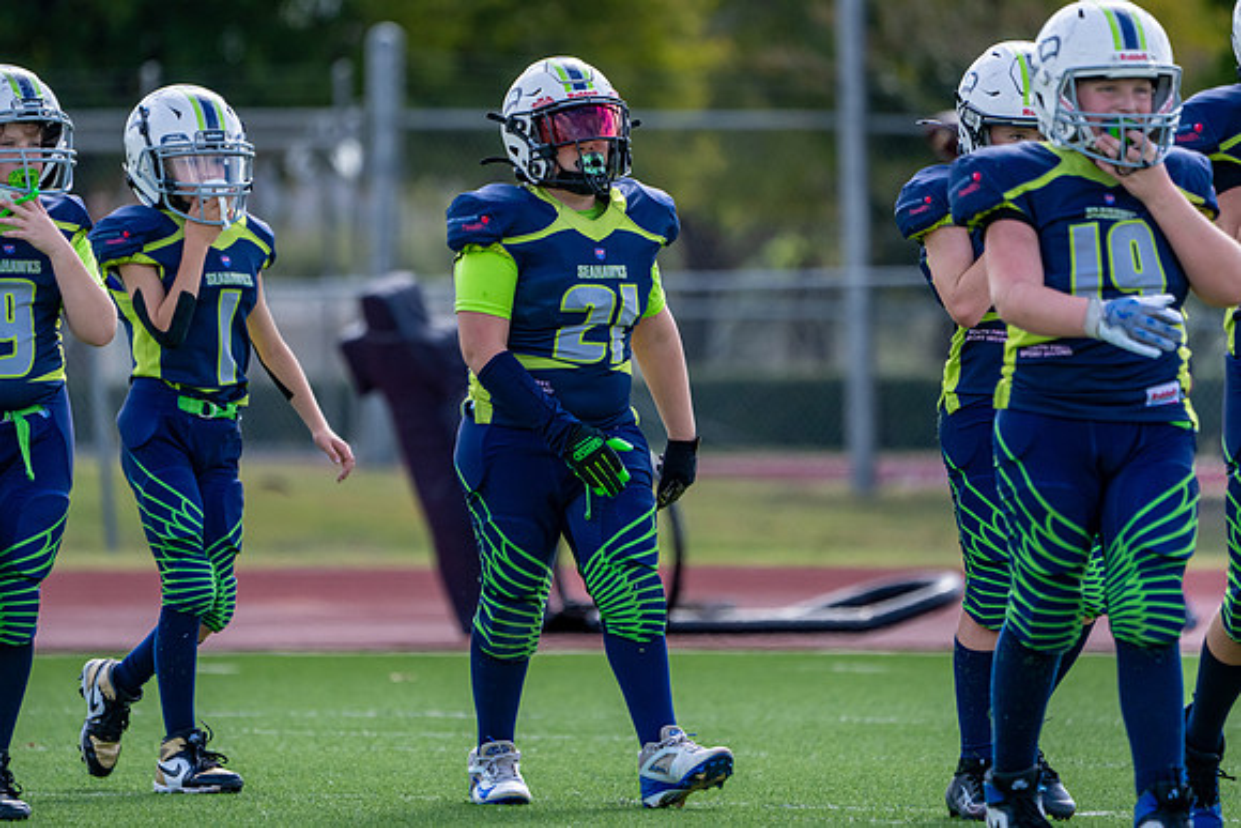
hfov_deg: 3.9
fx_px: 18442
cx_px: 610
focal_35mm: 535
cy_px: 331
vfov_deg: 2.6
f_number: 5.6
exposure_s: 1/2500
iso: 800
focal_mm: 400
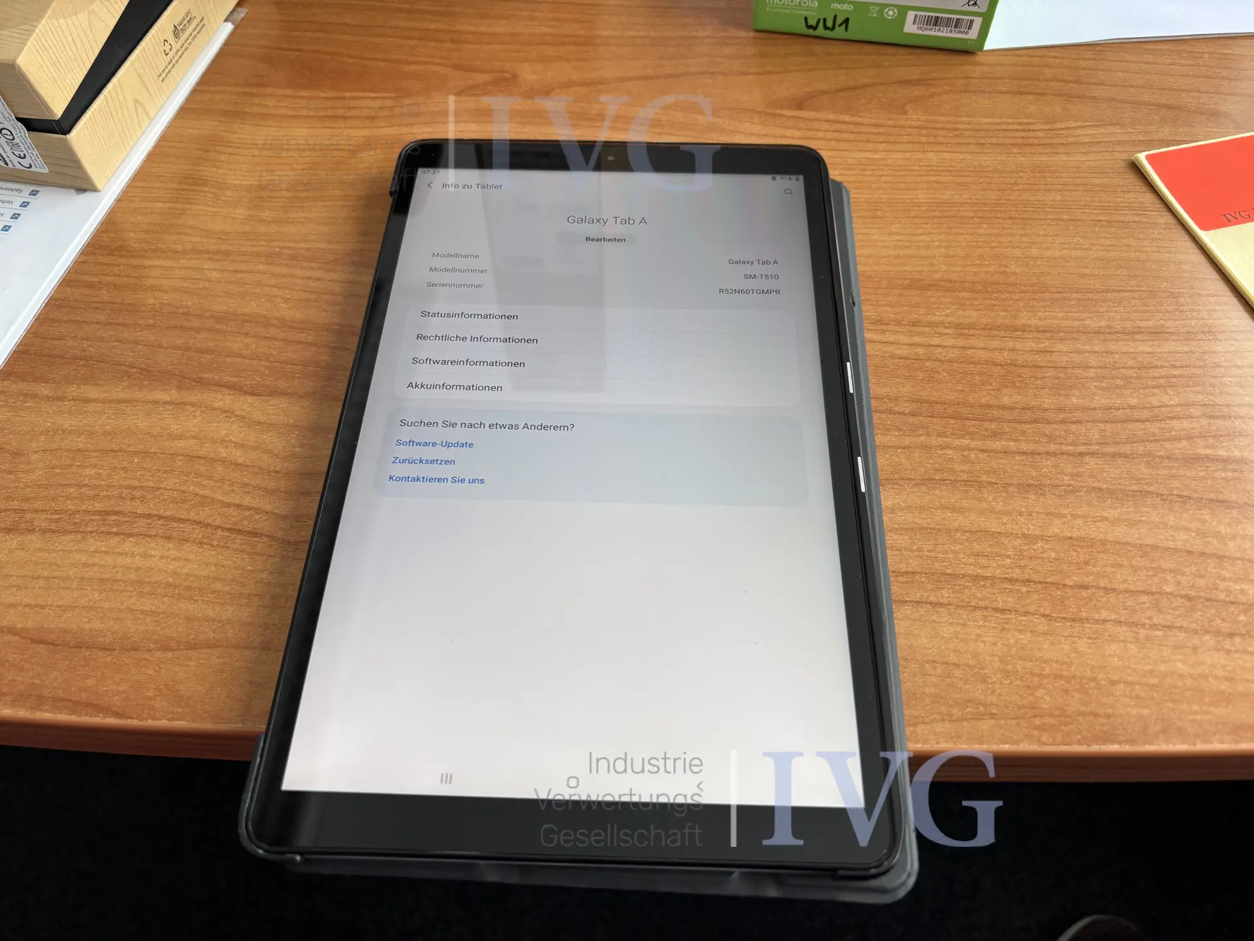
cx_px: 627
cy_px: 470
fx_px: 942
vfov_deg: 53.1
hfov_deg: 67.3
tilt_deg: -57.1
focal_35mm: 26
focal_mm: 5.96
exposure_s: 1/121
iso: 125
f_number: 1.6
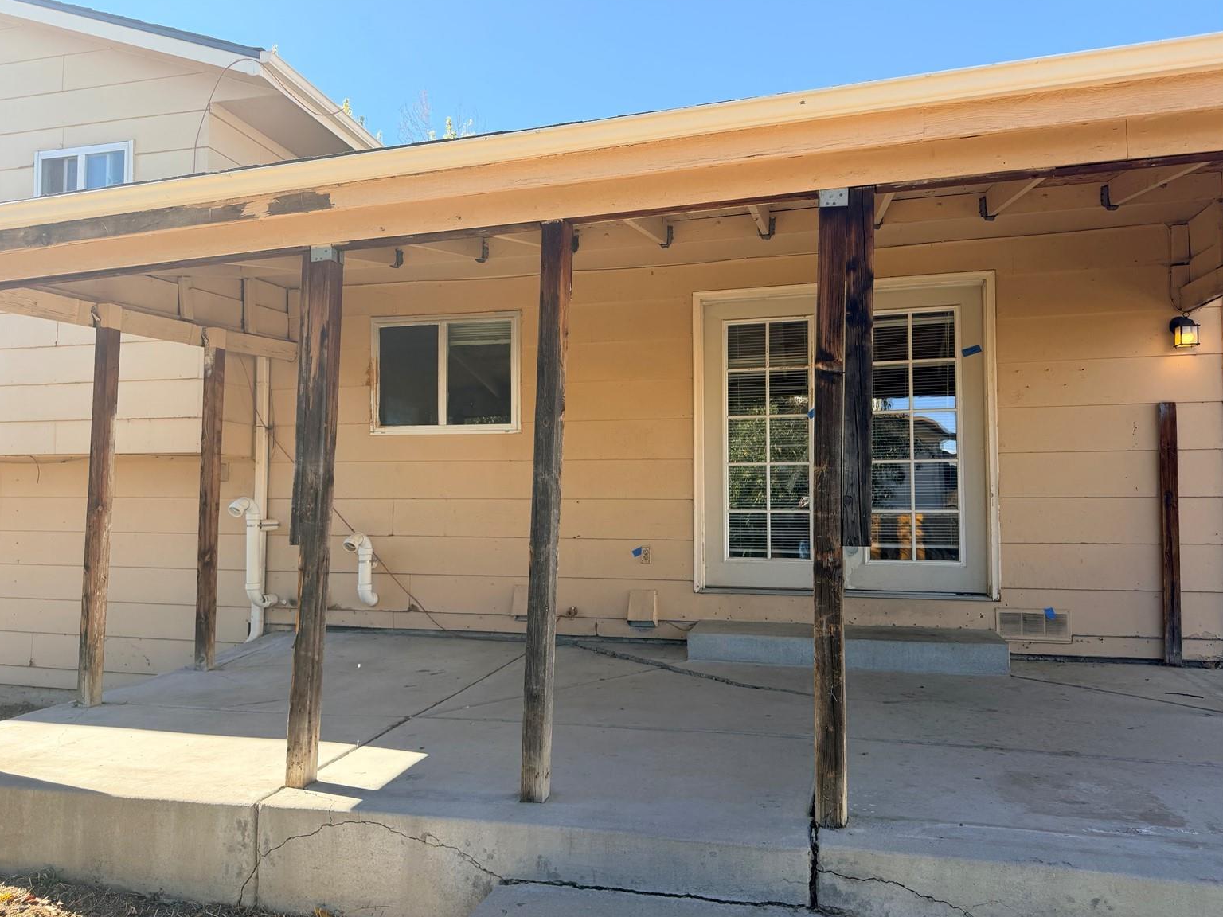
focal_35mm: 25
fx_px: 883
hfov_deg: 69.4
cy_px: 466
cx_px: 591
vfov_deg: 54.9
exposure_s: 1/1361
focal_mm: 6.76
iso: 100
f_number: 1.78
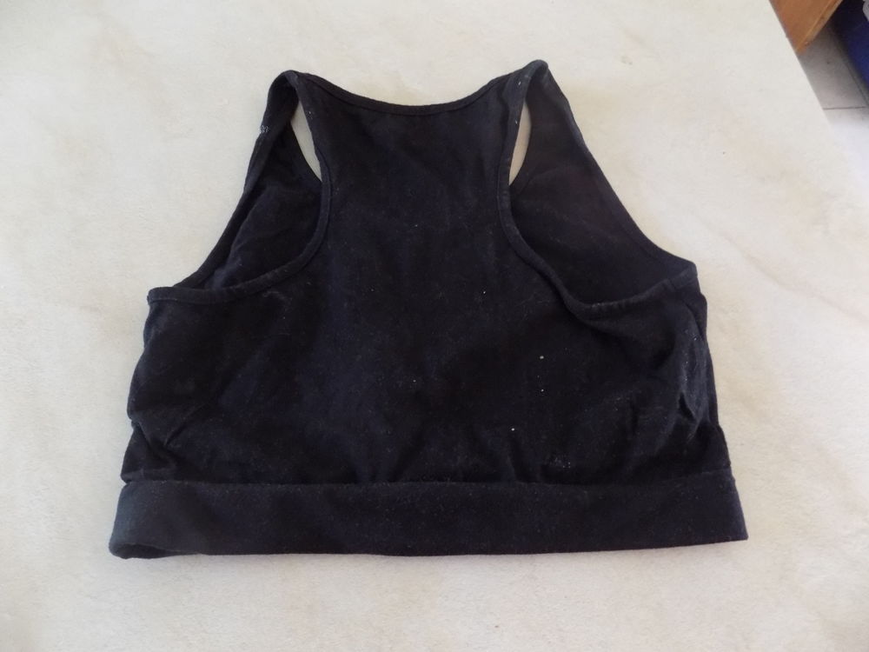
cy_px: 326
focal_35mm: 23
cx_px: 434
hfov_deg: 73.9
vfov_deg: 58.9
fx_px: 577
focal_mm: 4
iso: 400
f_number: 3.1
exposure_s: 1/15
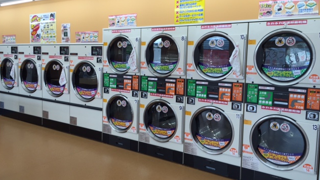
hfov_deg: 61.0
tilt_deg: -6.0
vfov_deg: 36.6
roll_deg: -2.0
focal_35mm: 32
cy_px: 82
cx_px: 159
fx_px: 271
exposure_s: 1/50
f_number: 2.2
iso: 40
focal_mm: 4.15
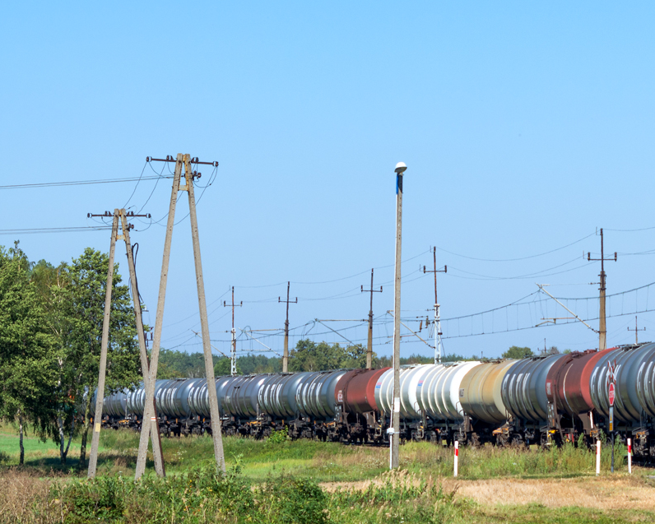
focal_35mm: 198
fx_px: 3839
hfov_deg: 9.7
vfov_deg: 7.8
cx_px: 594
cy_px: 335
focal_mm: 70
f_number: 8
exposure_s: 1/400
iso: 125
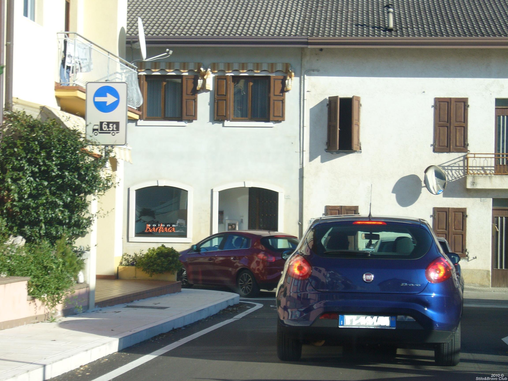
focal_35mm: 84
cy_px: 190
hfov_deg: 23.3
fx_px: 1233
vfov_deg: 17.6
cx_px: 254
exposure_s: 1/250
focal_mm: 14
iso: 64
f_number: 4.6
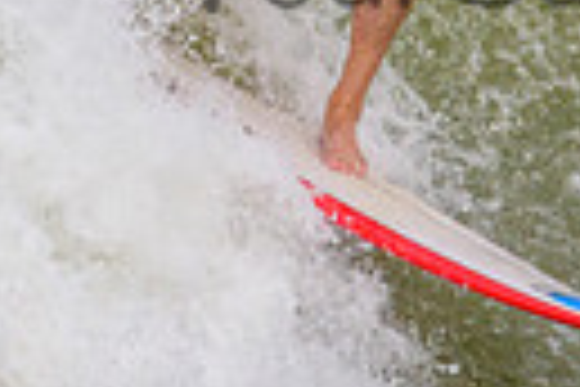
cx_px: 383
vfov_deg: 0.3
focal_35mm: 4665
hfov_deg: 0.4
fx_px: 75152
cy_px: -356
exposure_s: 1/2000
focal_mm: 800
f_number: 11
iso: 640
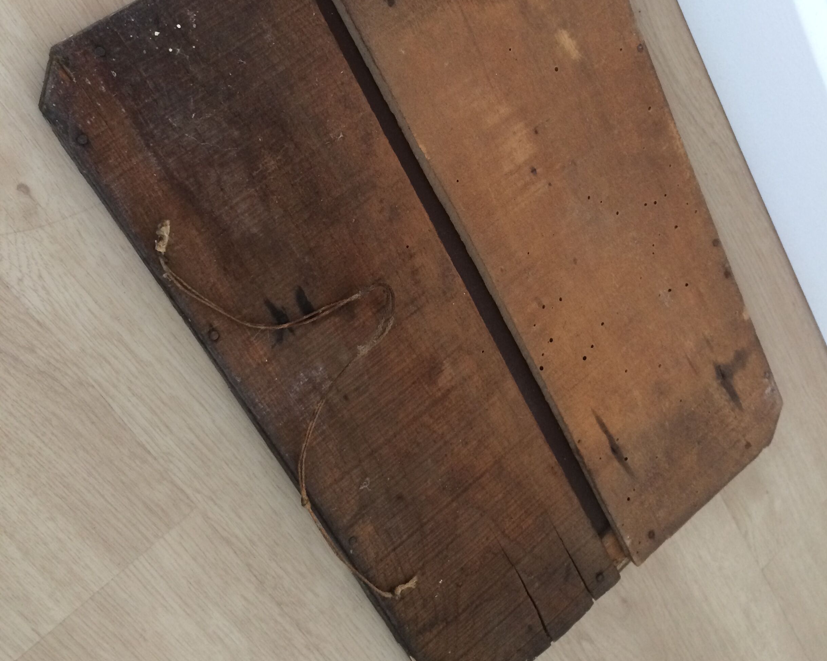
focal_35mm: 38
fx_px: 930
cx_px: 416
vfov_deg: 38.8
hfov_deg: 47.9
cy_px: 232
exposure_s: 1/33
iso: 200
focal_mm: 4.15
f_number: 2.2
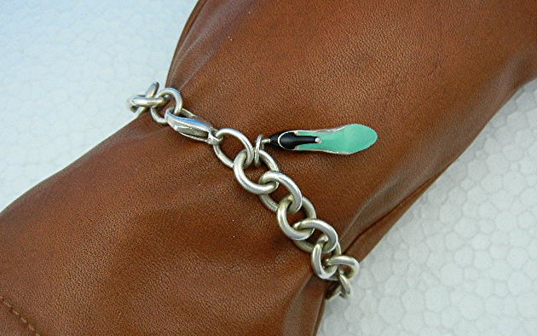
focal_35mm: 56
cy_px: 169
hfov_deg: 36.3
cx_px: 266
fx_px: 820
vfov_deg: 23.2
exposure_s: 1/24.2
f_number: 3.9
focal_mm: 9.3
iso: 400
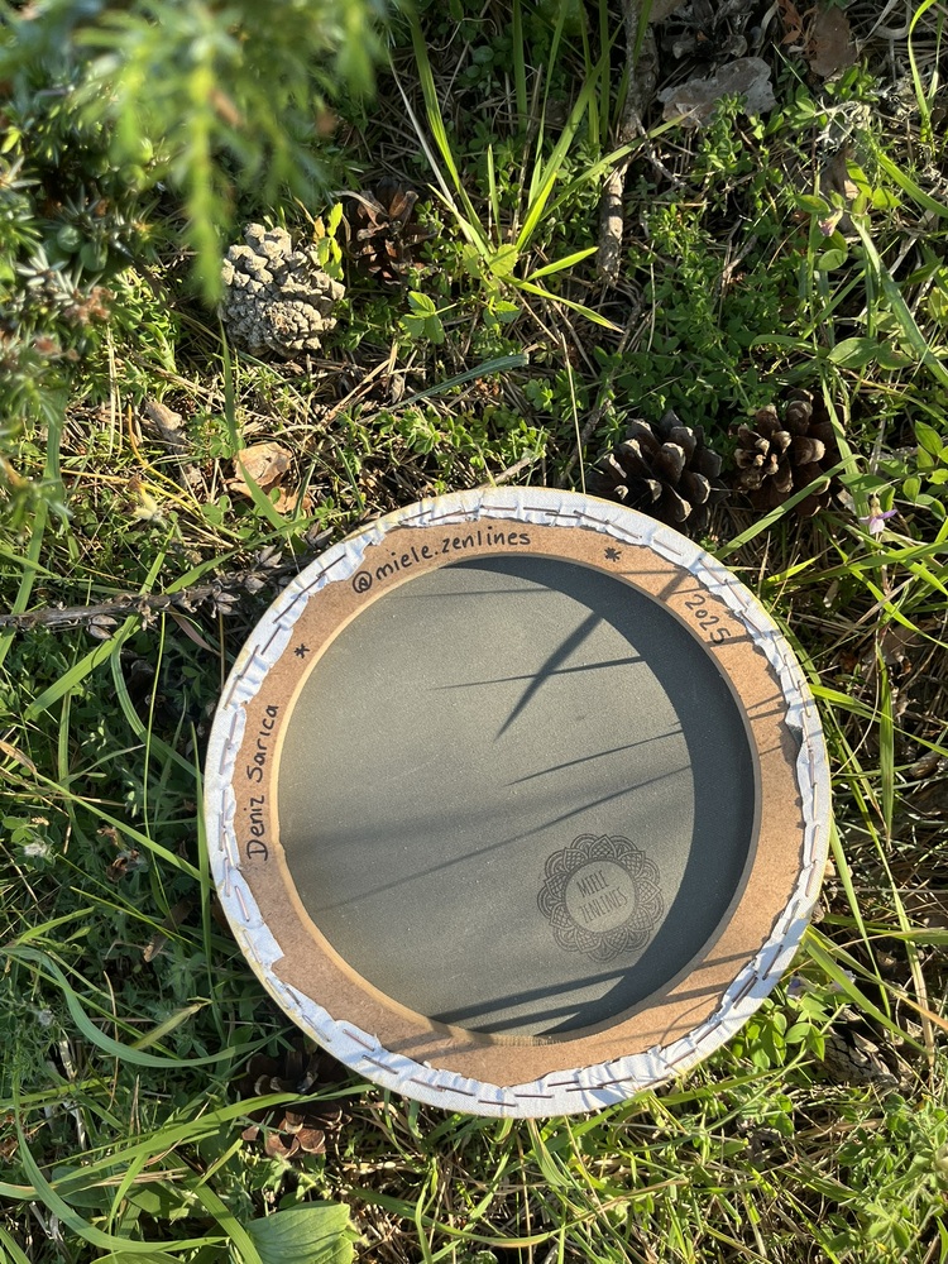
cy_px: 632
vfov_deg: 67.3
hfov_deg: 53.1
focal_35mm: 26
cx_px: 474
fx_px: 949
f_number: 1.6
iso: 50
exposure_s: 1/394
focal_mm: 5.1
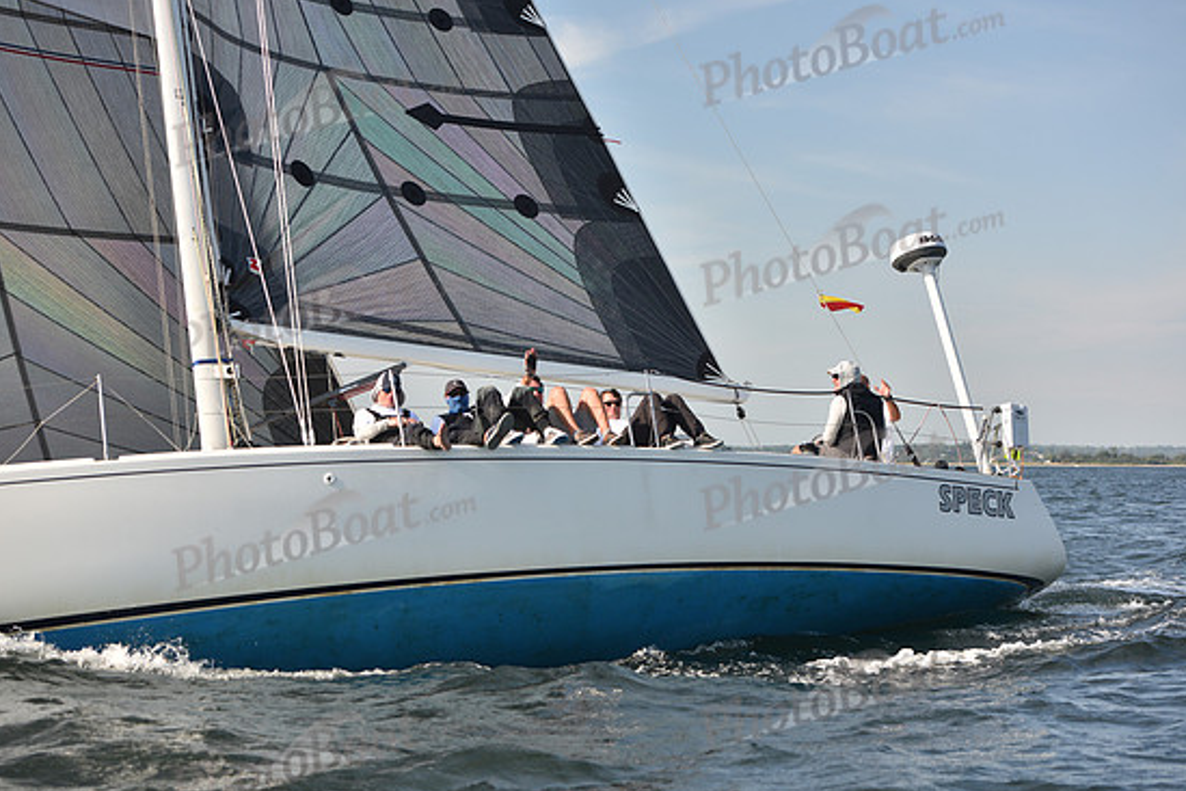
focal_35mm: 74
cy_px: 392
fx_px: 2438
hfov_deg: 27.3
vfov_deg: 18.4
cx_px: 590
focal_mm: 70
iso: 250
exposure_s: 1/640
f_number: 4.5
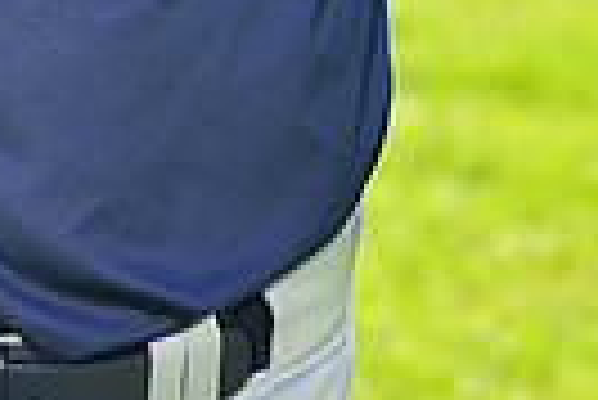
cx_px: 31
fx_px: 7999
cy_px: -371
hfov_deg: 4.3
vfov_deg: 2.9
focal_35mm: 481
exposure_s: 1/250
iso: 100
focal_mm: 110
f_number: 5
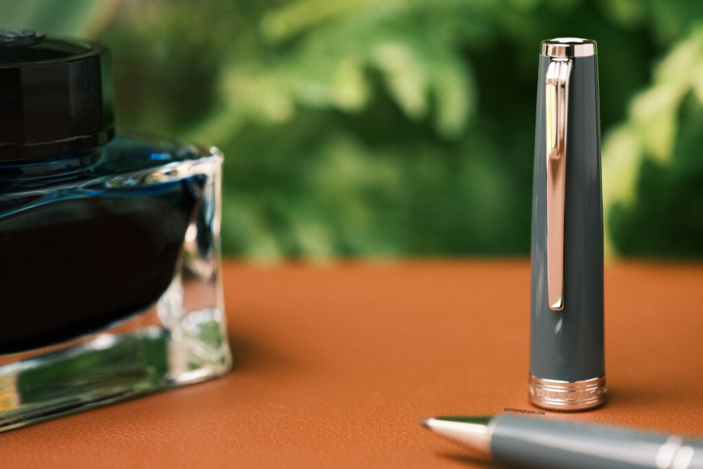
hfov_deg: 22.6
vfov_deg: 15.2
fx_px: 1758
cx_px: 352
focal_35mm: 90
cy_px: 234
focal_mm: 60
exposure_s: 1/1250
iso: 1600
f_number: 3.2
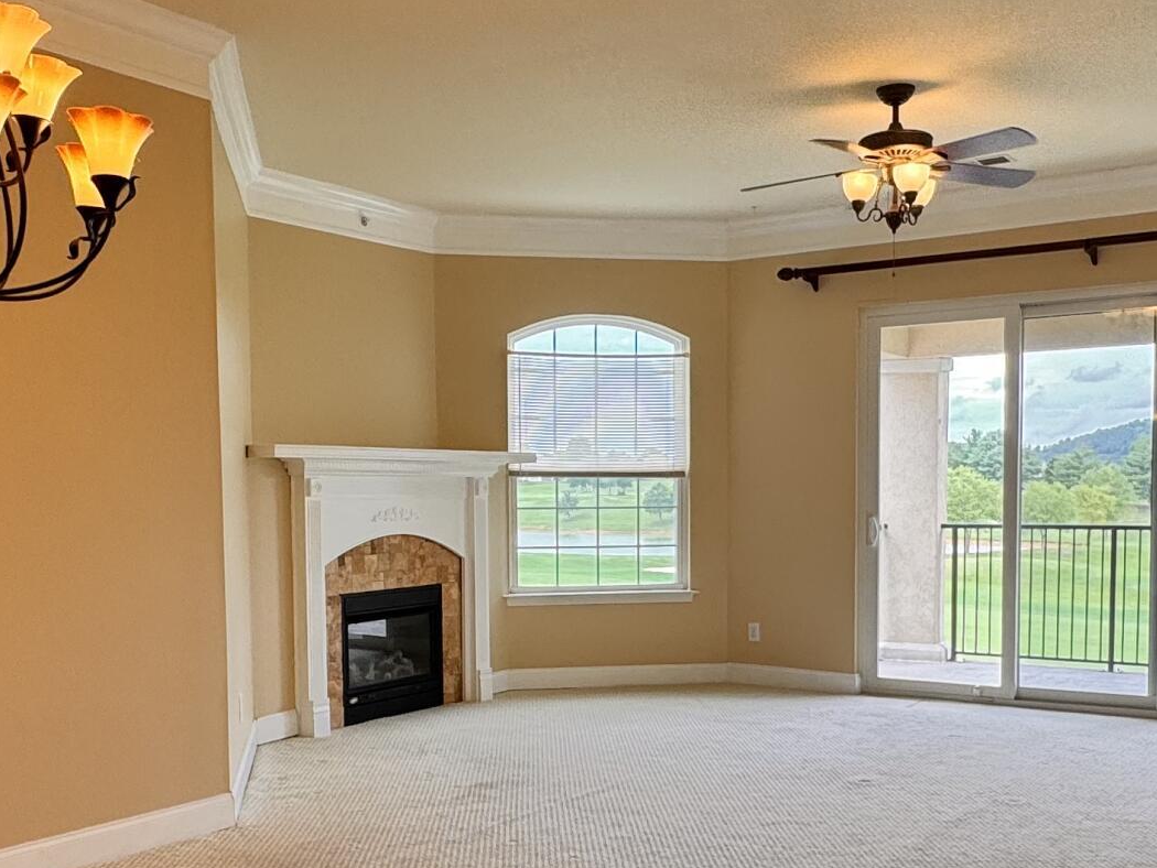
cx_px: 573
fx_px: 1337
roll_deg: +0.0
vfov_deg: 35.6
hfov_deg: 46.8
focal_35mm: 40
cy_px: 585
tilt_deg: -3.5
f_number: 2.2
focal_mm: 2.22
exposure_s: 1/124
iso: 40
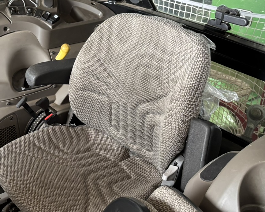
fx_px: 471
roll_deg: -2.1
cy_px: 82
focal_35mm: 60
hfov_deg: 30.3
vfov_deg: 25.3
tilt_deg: -26.2
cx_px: 35
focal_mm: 5.96
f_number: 1.6
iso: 200
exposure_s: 1/60
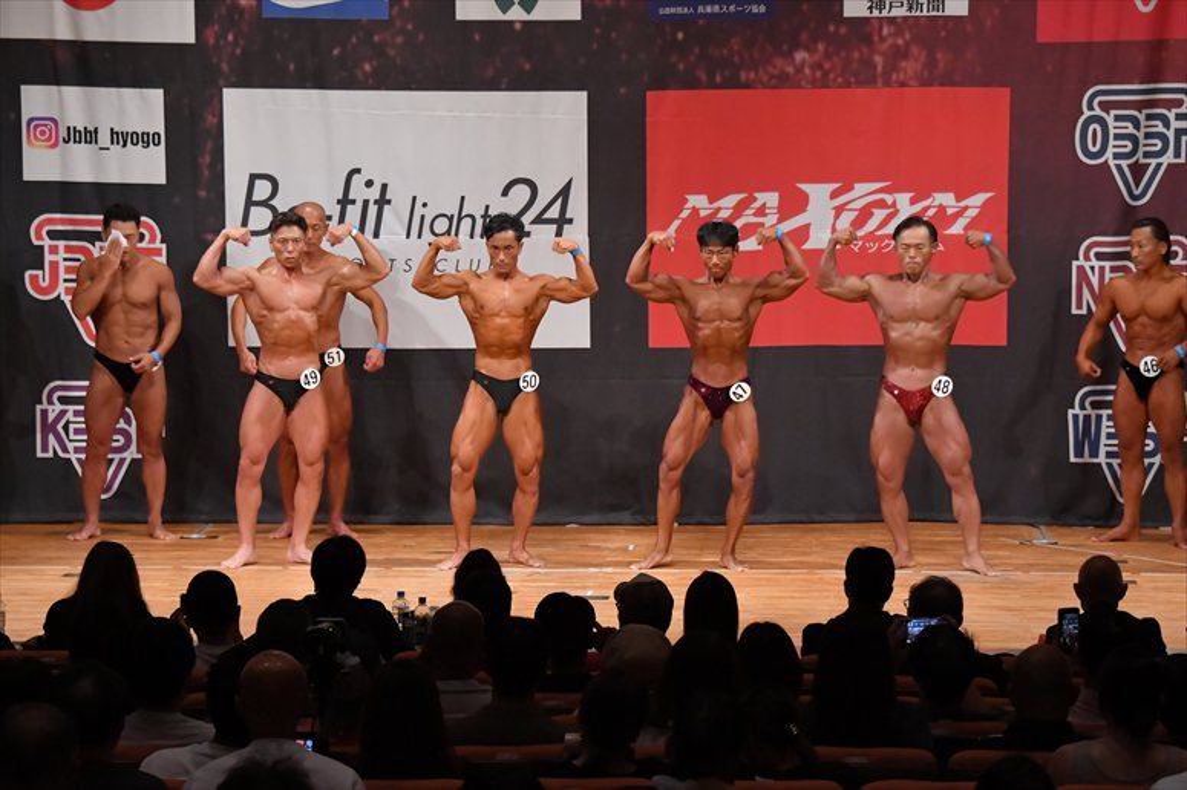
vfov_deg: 9.3
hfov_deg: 14.0
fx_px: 4845
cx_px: 594
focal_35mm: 147
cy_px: 395
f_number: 5.6
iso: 7200
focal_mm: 98
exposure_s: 1/400
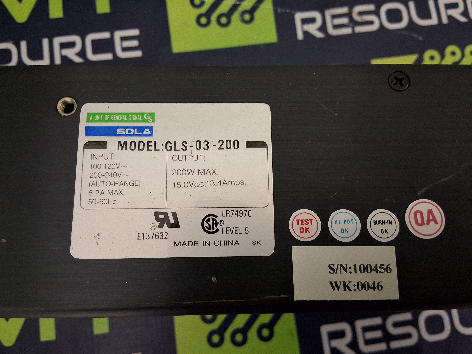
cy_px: 177
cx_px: 236
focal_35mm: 28
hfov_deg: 63.4
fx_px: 382
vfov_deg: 49.7
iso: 250
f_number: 1.9
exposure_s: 1/24
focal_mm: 2.91
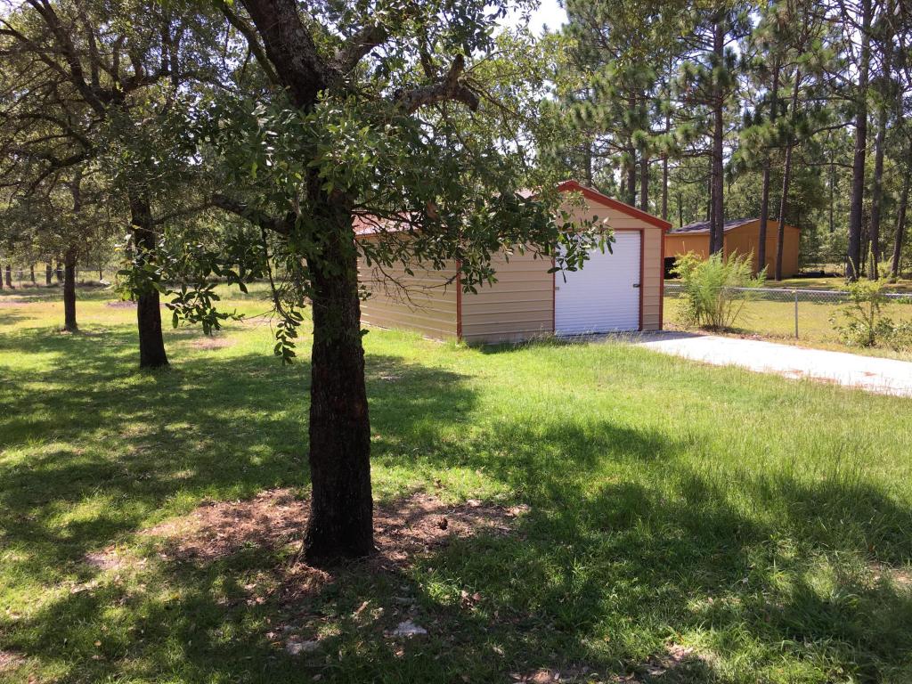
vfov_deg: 48.2
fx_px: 764
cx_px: 456
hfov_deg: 61.7
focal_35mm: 29
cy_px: 342
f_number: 2.2
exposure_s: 1/418
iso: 25
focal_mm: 4.15
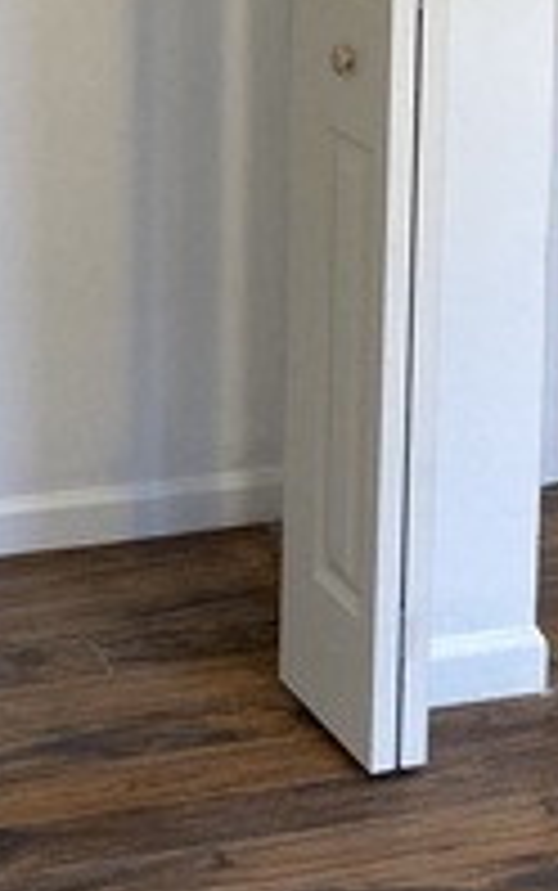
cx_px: 436
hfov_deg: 13.0
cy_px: 34
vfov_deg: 20.2
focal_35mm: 100
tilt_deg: -8.9
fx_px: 2430
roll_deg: -2.0
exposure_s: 1/60
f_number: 1.8
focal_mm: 3.99
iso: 200
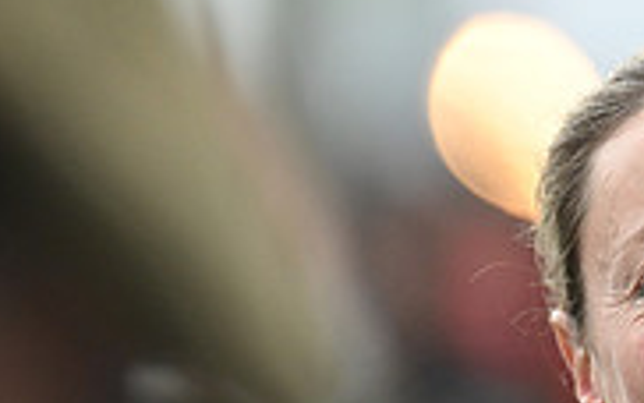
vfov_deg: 1.1
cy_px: -136
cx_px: 1019
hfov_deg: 1.7
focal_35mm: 1232
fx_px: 21636
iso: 1800
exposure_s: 1/1250
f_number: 4.5
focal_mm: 380
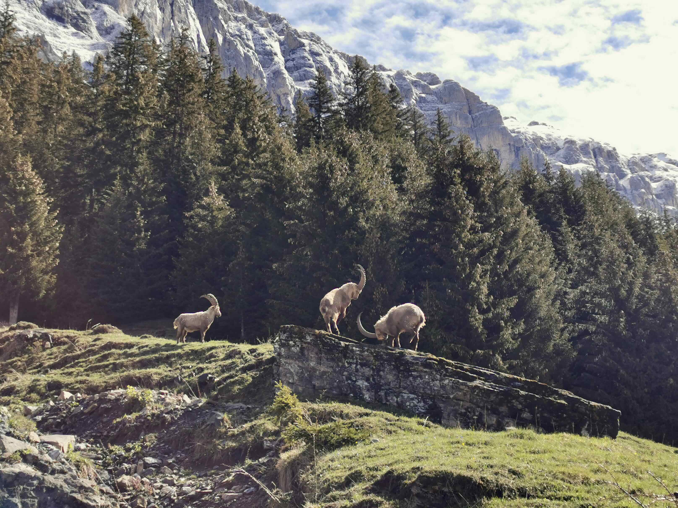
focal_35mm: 50
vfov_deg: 29.1
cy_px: 254
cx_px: 339
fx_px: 979
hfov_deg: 38.2
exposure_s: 1/2597
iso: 50
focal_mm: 5.56
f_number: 1.6
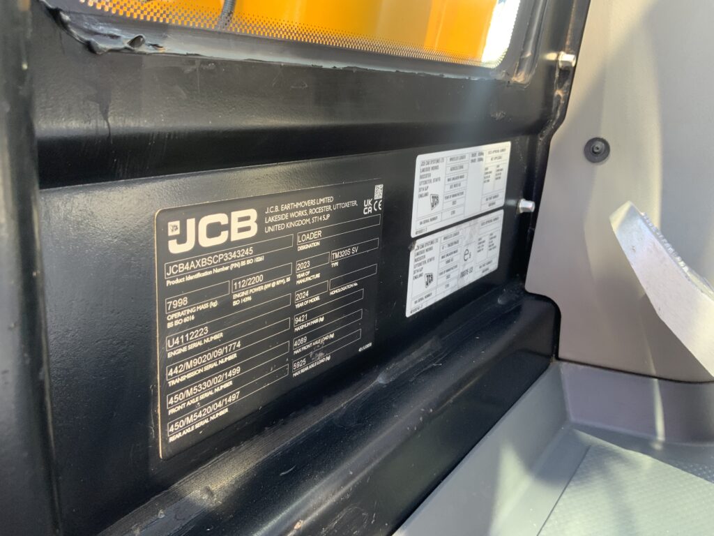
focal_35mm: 29
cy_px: 268
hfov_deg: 61.7
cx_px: 357
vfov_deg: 48.2
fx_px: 598
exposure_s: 1/112
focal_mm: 3
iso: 64
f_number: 1.8
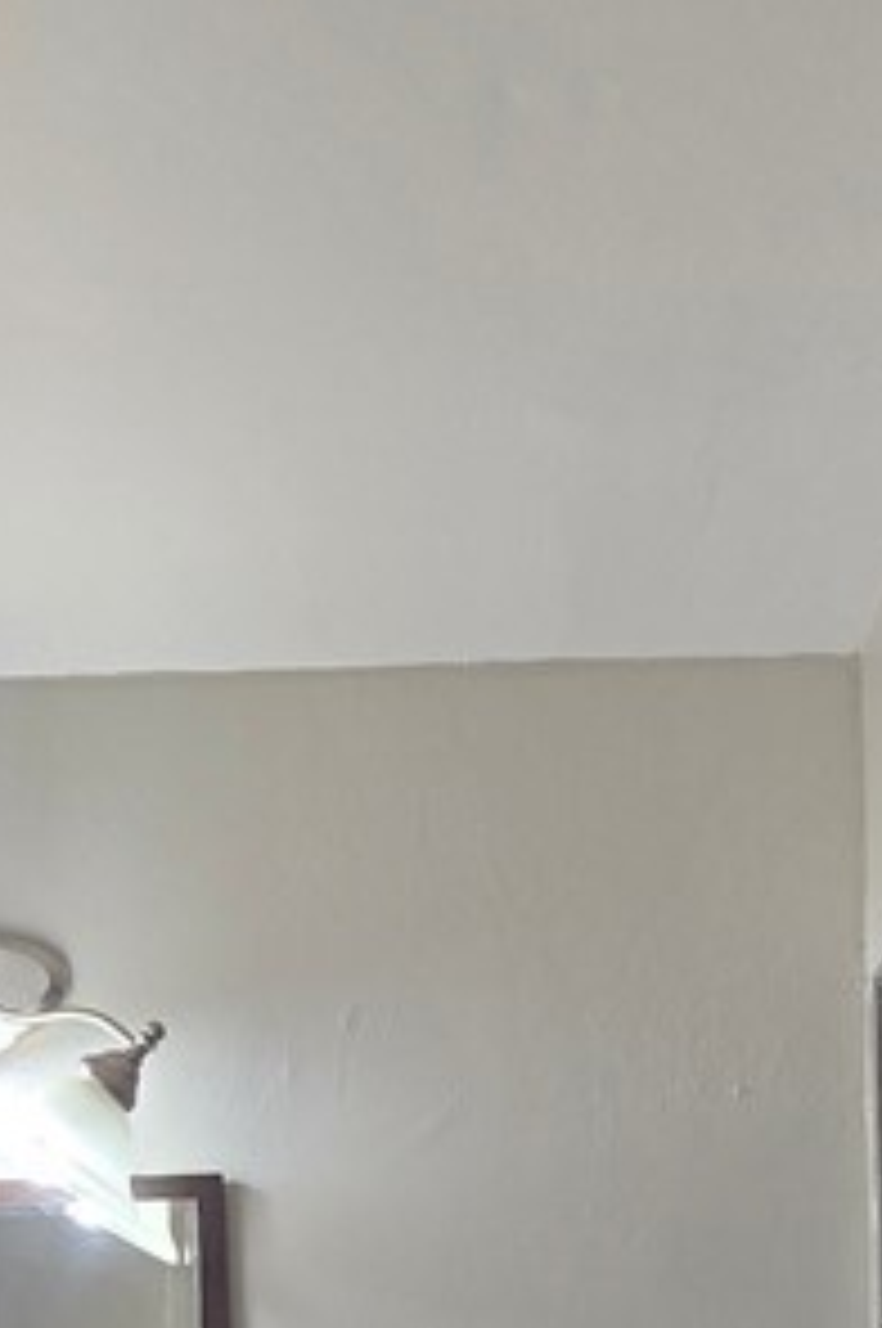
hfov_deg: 28.6
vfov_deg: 33.0
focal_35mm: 47
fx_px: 1731
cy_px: 1652
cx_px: 477
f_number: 2.2
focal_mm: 2.2
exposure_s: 1/60
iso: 80
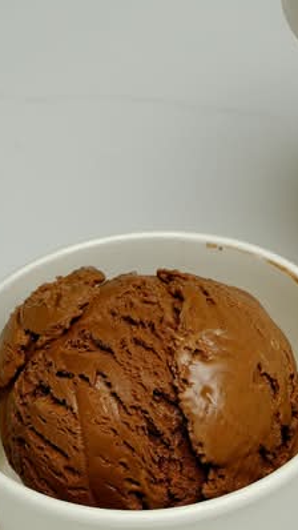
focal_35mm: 78
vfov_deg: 27.2
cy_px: 260
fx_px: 1095
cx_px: 315
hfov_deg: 15.2
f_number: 9
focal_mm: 30
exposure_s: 1/160
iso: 320
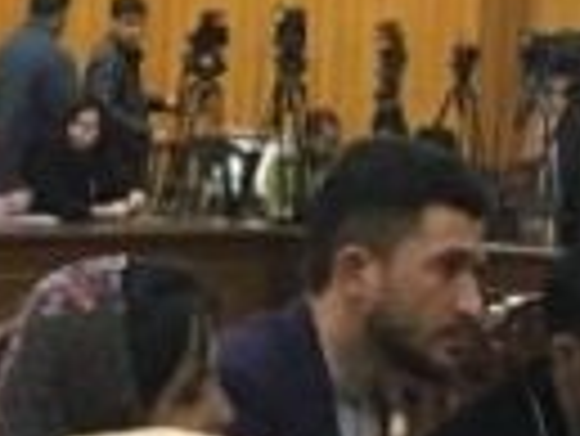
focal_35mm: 225
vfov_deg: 6.4
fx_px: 3773
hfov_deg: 8.8
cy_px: 850
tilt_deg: -11.6
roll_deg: -5.3
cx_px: 499
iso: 160
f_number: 2.2
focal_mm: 4.15
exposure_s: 1/33
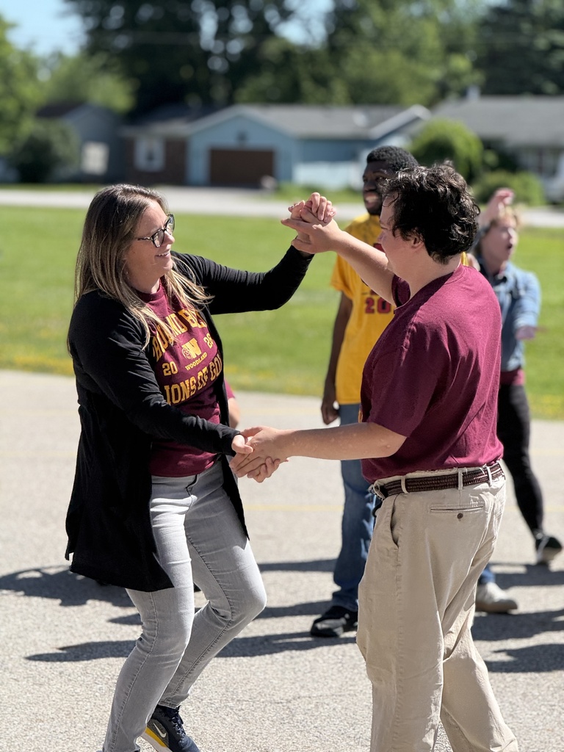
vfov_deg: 16.4
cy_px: 376
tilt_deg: -4.7
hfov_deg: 12.3
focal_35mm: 120
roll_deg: -1.6
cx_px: 282
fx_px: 2607
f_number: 2.8
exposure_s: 1/1248
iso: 64
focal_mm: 15.66
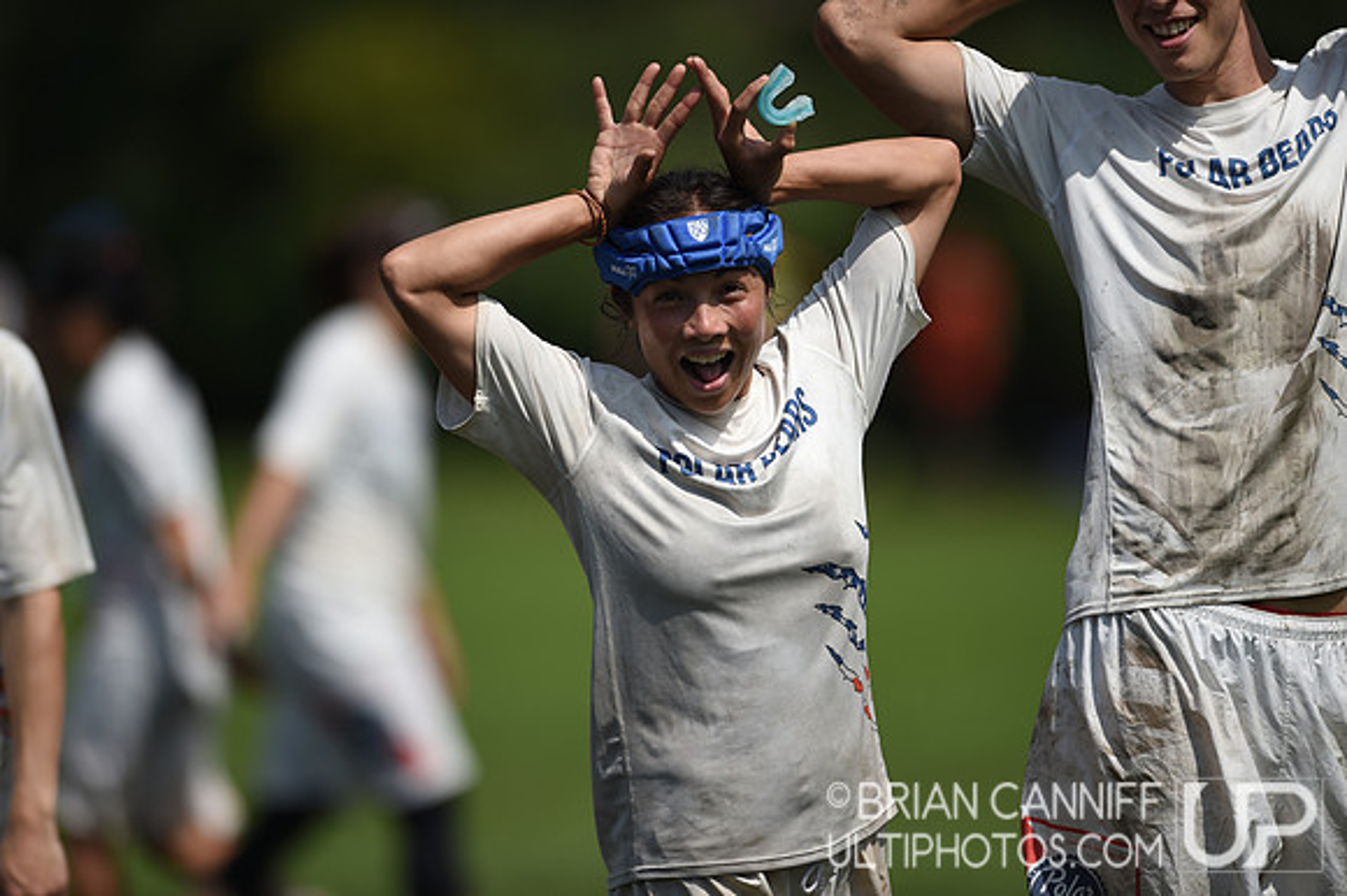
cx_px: 674
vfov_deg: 3.4
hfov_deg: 5.2
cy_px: 448
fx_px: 14958
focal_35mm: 400
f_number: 2.8
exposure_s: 1/8000
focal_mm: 400
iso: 200
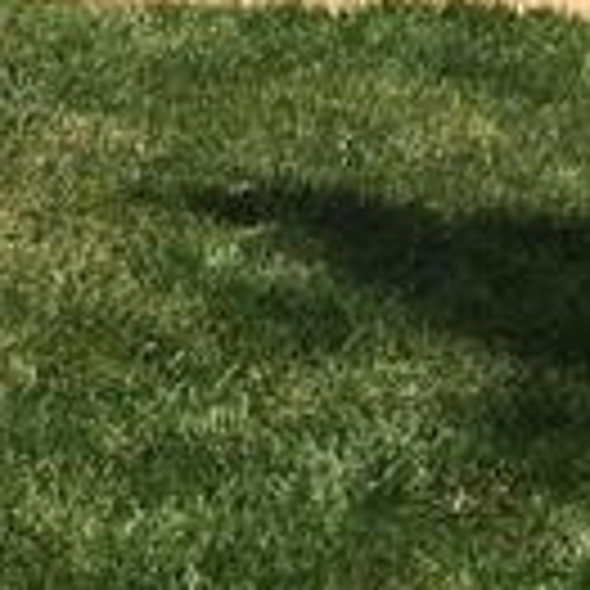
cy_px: -405
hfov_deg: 7.7
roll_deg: -0.6
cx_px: -1135
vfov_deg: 8.4
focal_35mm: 201
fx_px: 3876
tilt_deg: -4.8
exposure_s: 1/1953
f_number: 2.2
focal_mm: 4.15
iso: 32
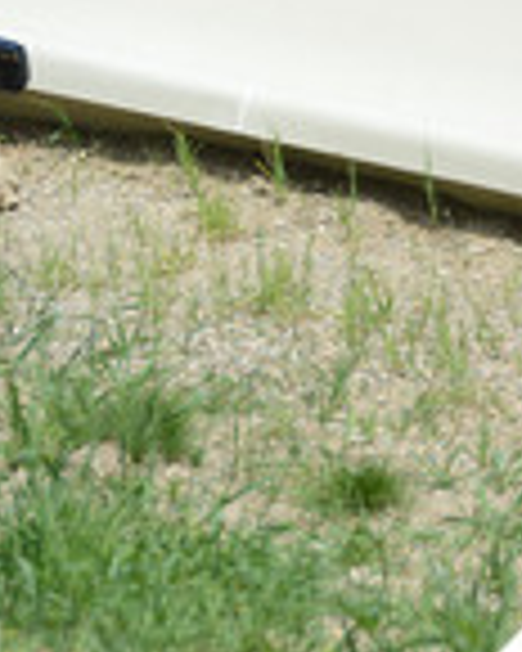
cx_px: 882
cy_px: 250
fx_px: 9772
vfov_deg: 3.8
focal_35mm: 506
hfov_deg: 3.0
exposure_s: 1/1250
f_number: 6.3
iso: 500
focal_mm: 195
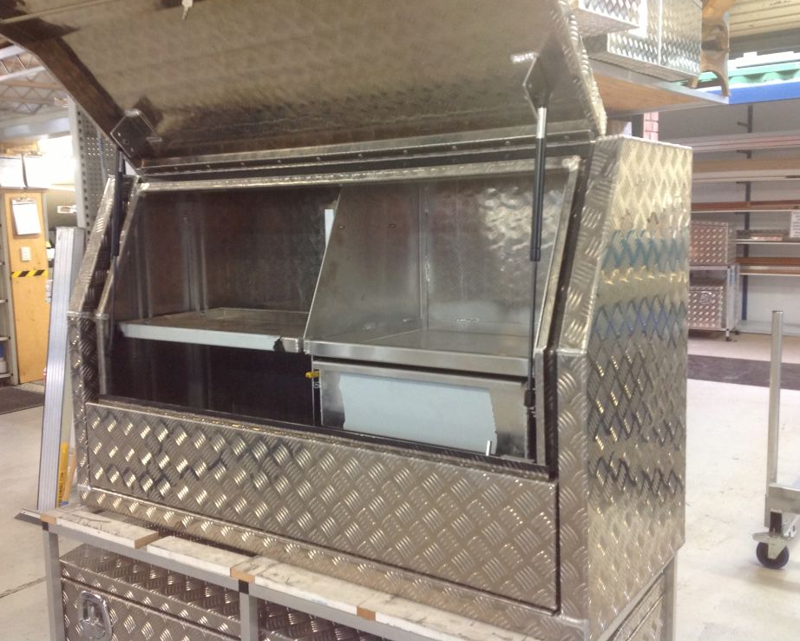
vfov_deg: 40.1
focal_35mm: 37
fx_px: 876
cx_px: 405
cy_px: 317
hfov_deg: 49.1
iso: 125
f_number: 2.4
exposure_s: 1/17
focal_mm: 4.28
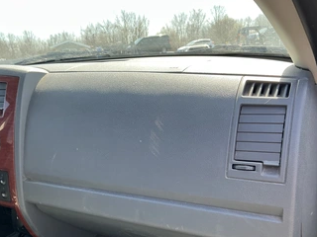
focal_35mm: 35
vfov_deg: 40.5
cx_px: 157
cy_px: 142
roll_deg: +3.3
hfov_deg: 52.6
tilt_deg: -13.4
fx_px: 321
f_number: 1.8
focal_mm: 3
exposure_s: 1/122
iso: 20
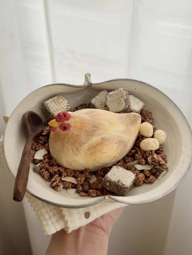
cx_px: 96
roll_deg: +0.2
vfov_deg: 38.9
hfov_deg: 29.7
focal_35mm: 49
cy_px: 127
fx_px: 362
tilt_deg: -43.5
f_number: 1.78
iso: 160
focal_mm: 6.76
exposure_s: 1/47
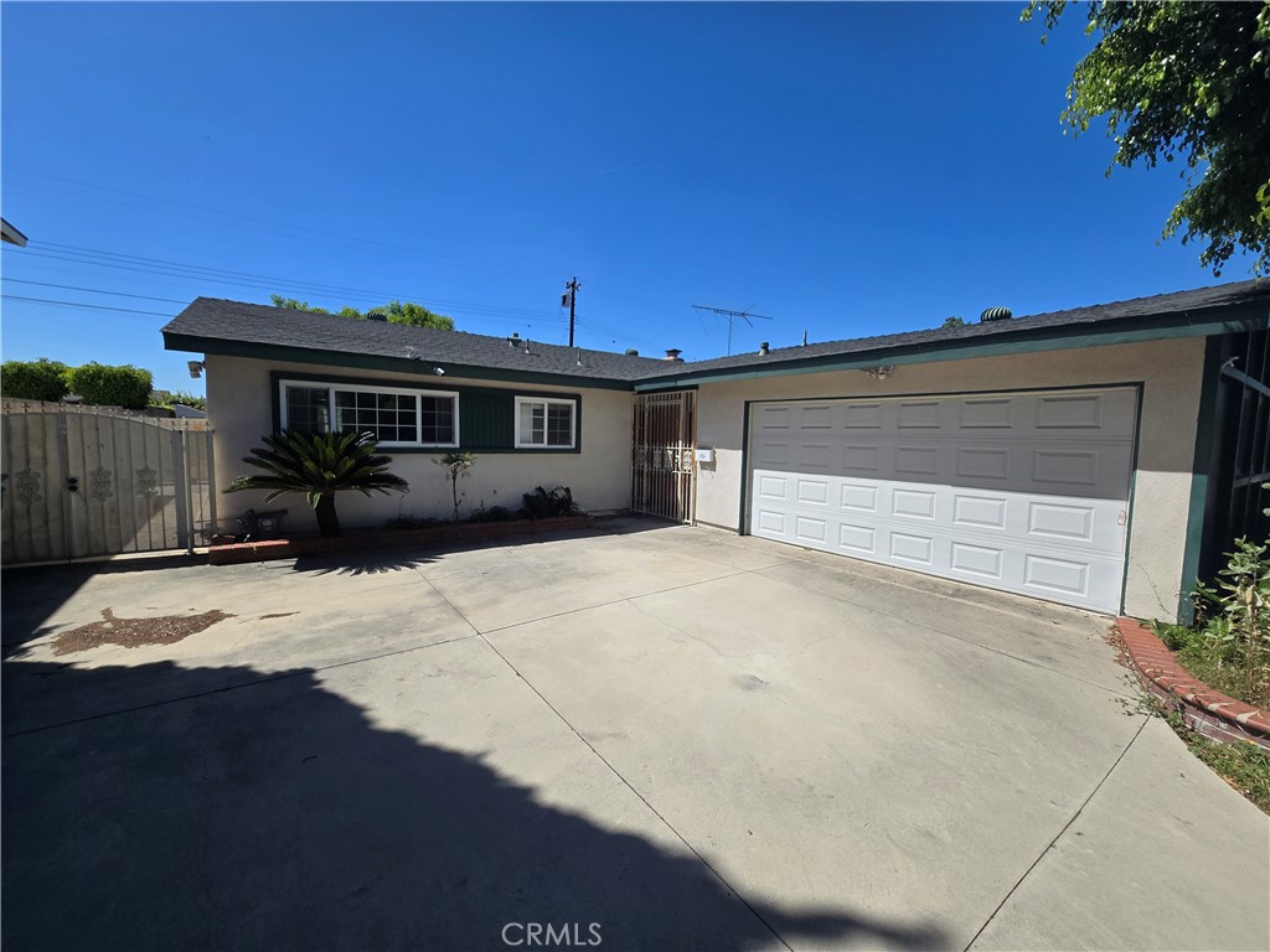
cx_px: 635
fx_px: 477
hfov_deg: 106.2
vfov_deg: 89.9
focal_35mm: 13
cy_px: 476
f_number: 2.2
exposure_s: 1/3001
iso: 50
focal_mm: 2.2
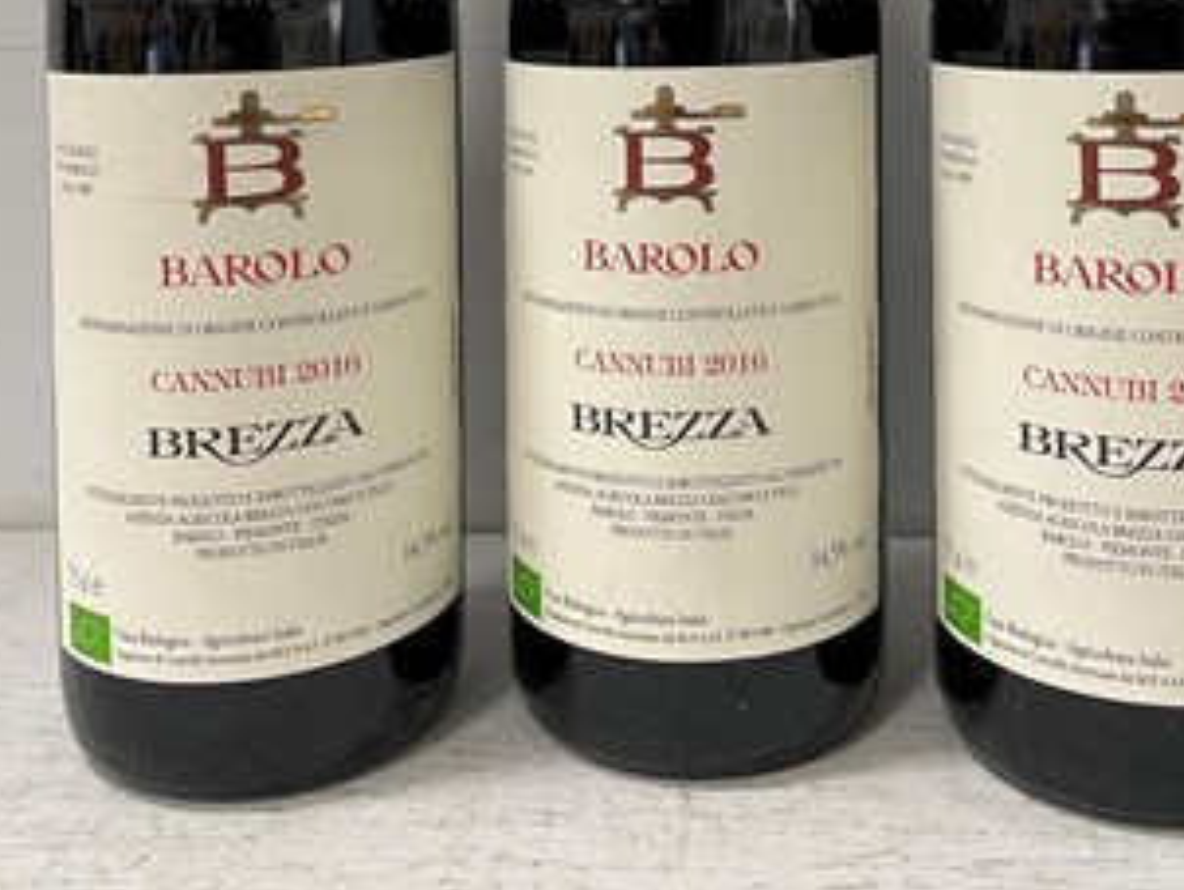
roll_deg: +0.8
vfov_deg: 31.4
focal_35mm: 43
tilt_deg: -2.4
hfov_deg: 43.6
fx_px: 1472
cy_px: 27
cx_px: 704
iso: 80
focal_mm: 4.2
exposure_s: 1/50
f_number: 1.6
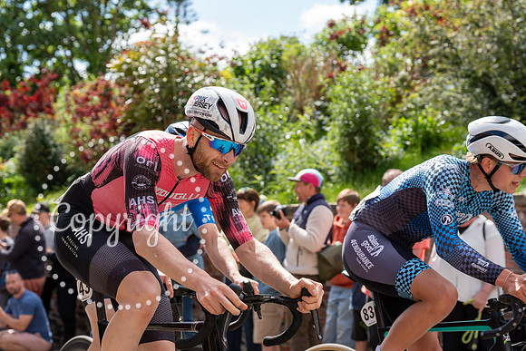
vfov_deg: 19.5
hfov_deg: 28.8
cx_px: 263
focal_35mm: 70
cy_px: 176
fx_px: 1023
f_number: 5
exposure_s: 1/1000
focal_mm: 70
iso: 400
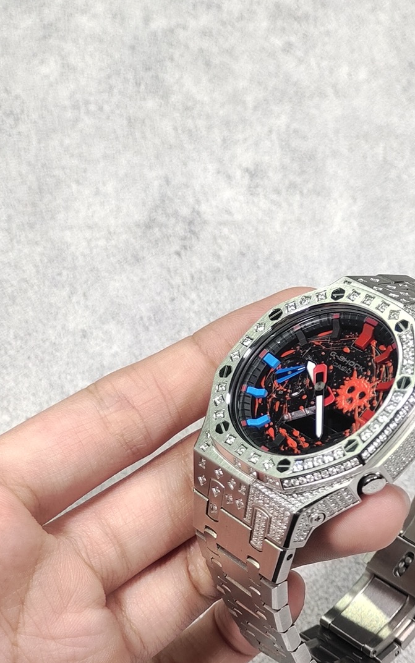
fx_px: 1429
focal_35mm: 79
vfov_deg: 26.1
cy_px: 378
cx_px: 336
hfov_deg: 16.4
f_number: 2.08
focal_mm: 7.55
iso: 82
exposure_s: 1/100
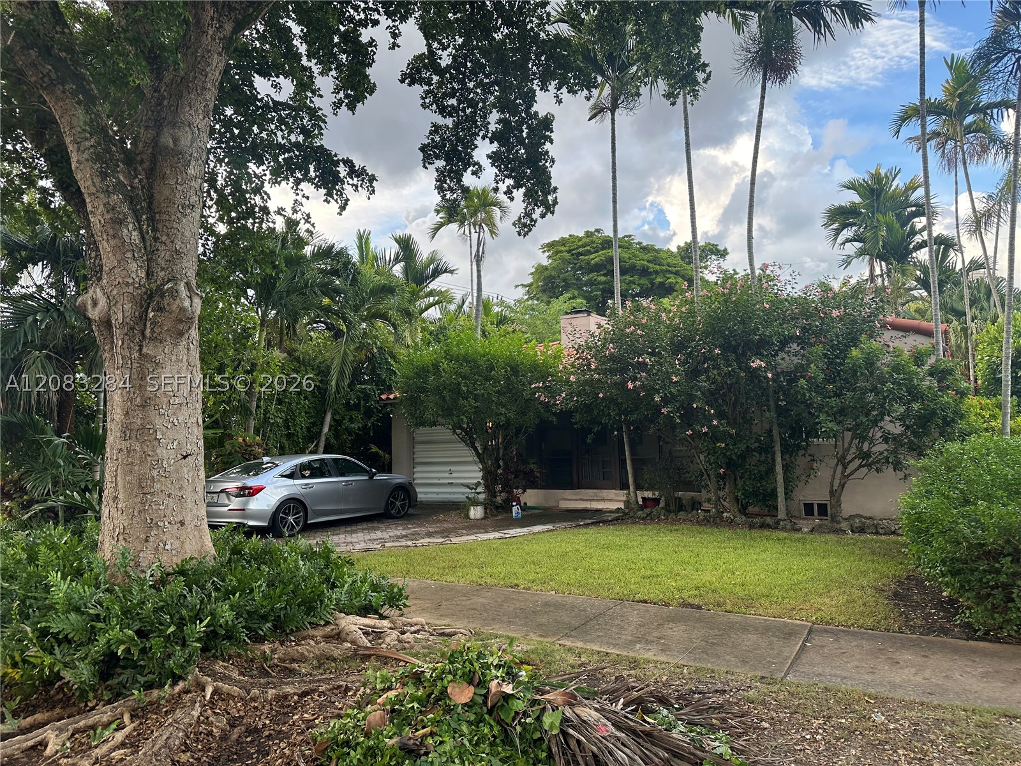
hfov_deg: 71.6
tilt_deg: +5.3
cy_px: 383
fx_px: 708
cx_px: 510
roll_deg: +1.3
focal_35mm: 24
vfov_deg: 56.8
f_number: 1.78
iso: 80
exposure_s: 1/433
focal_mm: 6.86
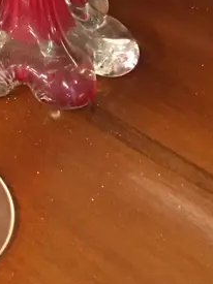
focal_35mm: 108
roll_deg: -0.2
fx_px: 887
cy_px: -209
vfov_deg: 15.8
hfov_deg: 13.1
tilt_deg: -22.3
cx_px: -93
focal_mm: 4.15
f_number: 2.2
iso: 80
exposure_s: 1/10
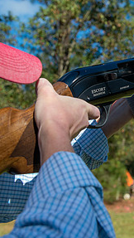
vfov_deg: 28.5
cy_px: 88
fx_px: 466
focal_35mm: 74
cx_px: 139
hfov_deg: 16.0
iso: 125
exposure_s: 1/400
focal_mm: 35
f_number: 6.3
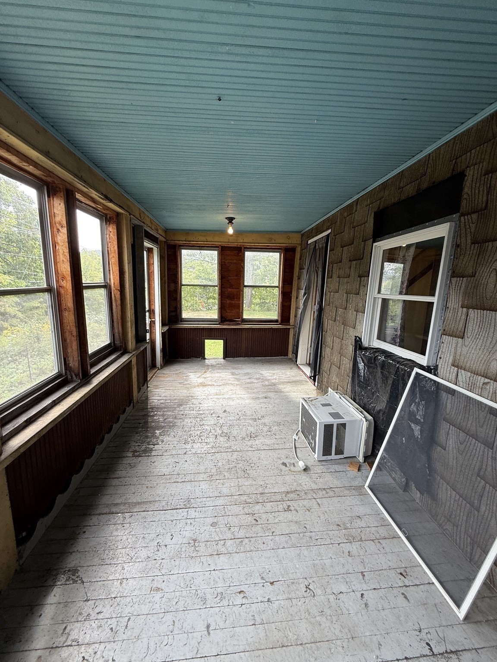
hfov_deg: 85.7
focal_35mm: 14
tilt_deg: -8.1
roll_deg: -2.7
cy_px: 331
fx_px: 268
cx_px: 248
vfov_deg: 102.1
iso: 40
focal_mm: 2.22
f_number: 2.2
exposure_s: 1/99
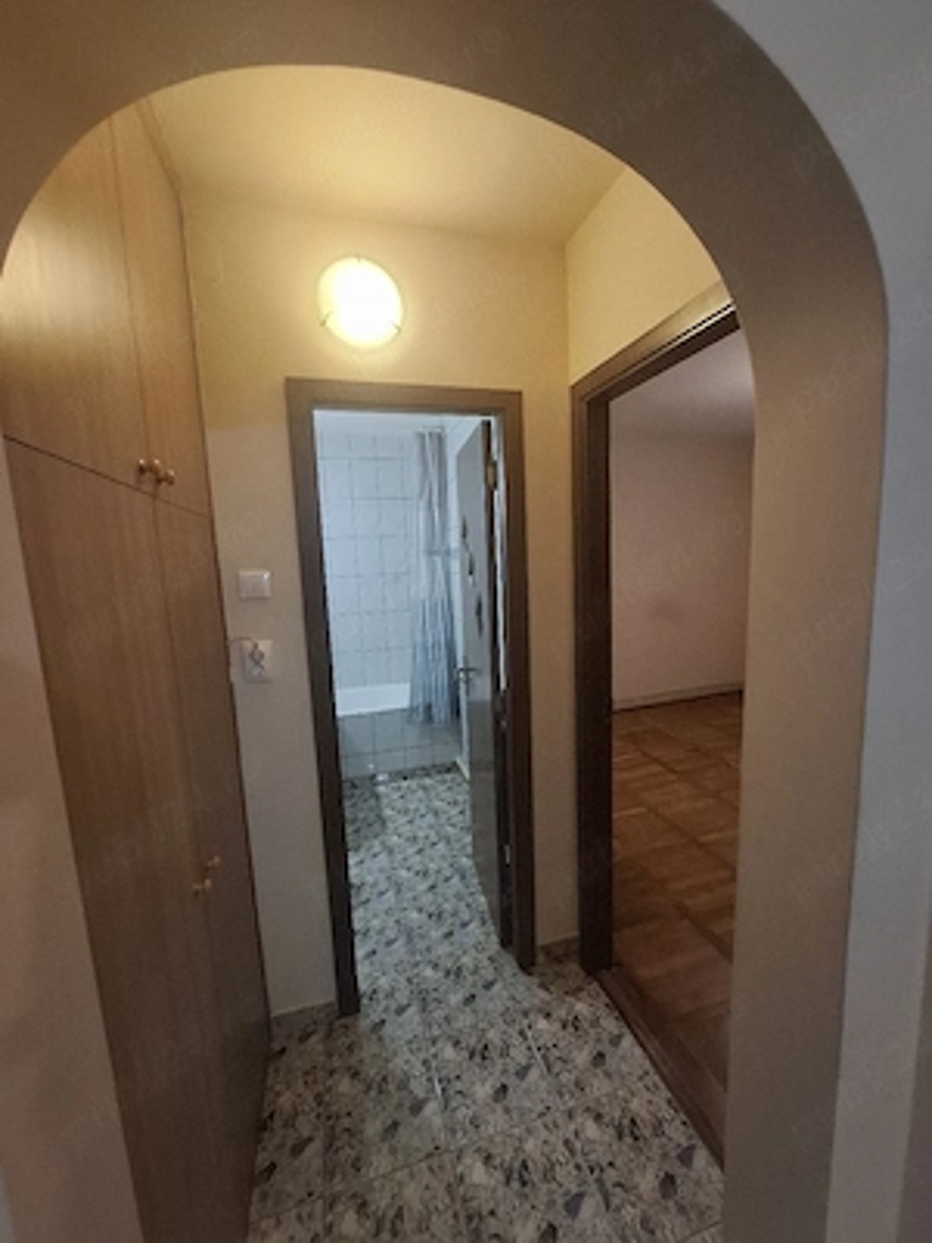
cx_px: 466
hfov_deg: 89.9
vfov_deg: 106.2
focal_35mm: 13
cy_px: 622
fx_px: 467
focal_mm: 1.74
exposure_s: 1/33
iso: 160
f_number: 2.2
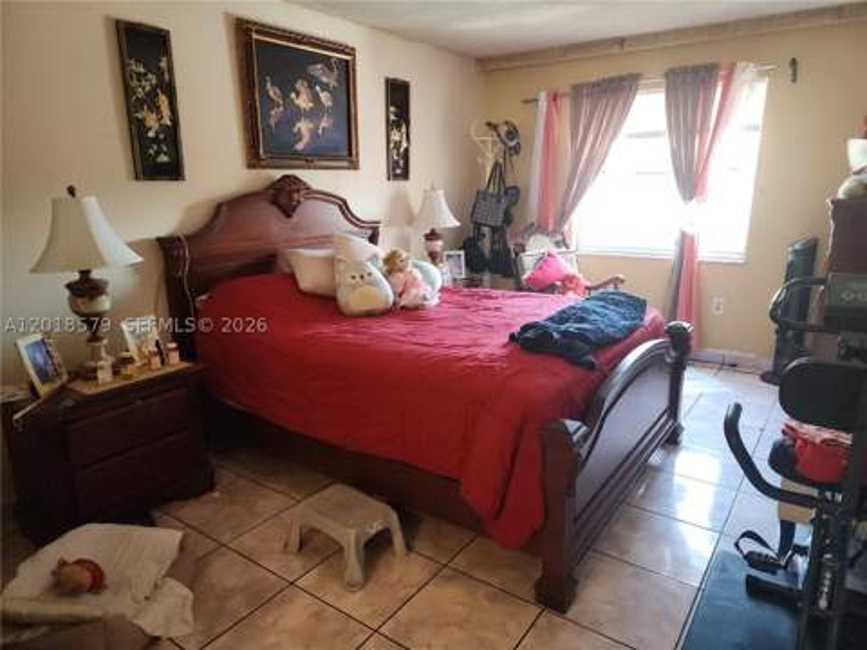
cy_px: 325
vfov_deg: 58.9
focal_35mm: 23
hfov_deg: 73.9
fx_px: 576
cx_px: 434
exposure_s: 1/120
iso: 640
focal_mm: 6.4
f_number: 1.8
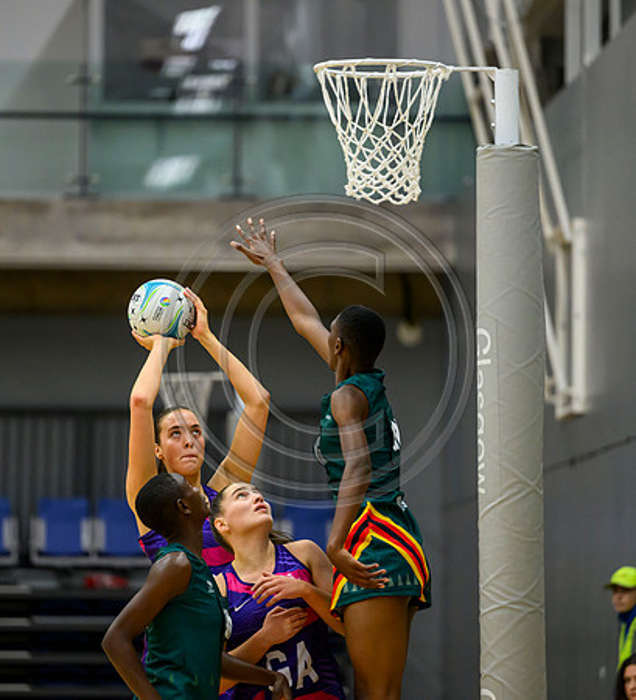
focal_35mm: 267
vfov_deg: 6.9
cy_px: 350
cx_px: 286
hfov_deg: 6.2
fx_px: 5832
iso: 4000
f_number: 2.8
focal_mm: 200
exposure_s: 1/1000
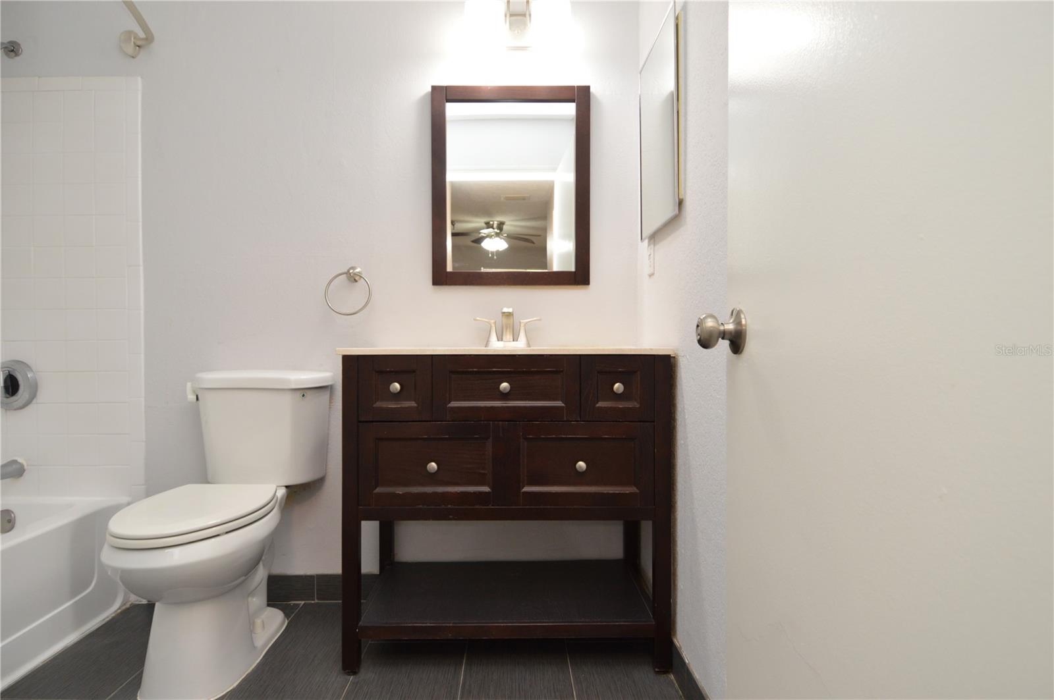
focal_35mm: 18
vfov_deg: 67.3
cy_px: 350
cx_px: 527
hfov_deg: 90.1
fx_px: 526
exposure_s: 1/60
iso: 450
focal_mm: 12
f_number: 4
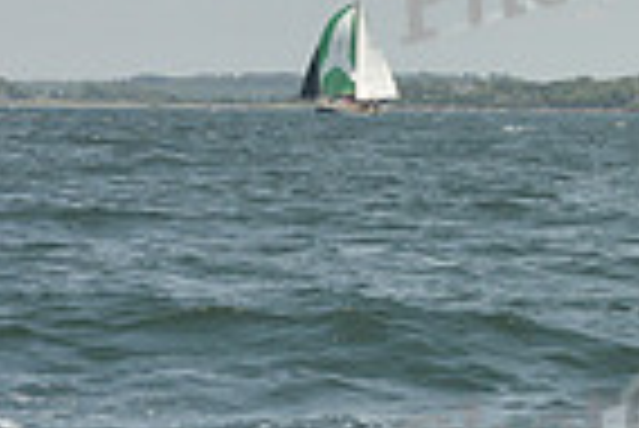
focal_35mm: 286
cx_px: 1264
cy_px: 97
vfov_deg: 4.8
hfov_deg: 7.0
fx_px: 5082
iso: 400
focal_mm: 70
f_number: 8
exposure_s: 1/1600
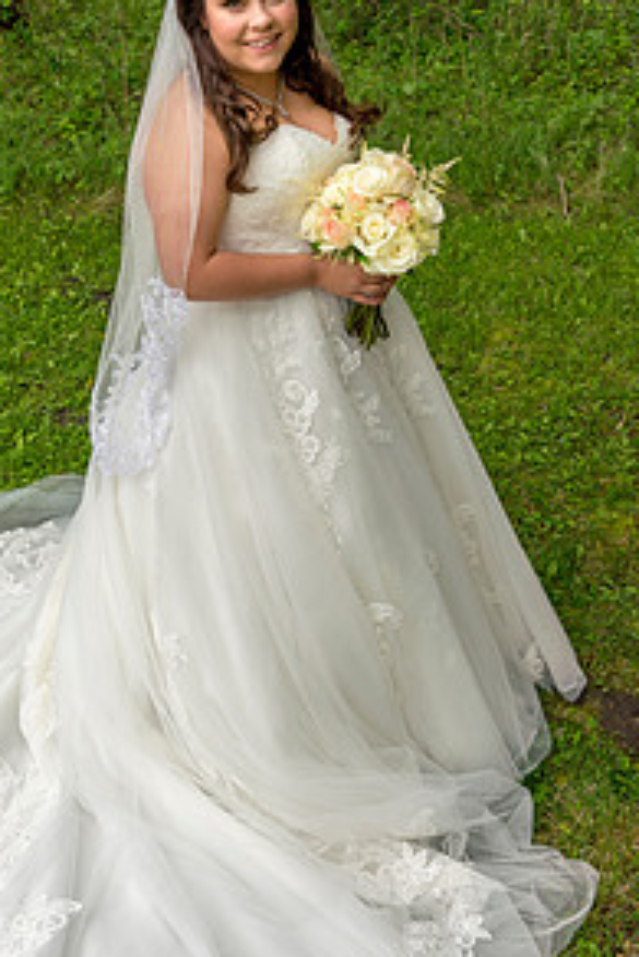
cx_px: 161
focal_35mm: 37
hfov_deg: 35.2
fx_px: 984
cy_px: 478
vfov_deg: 51.9
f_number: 5
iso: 320
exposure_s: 1/250
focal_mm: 24
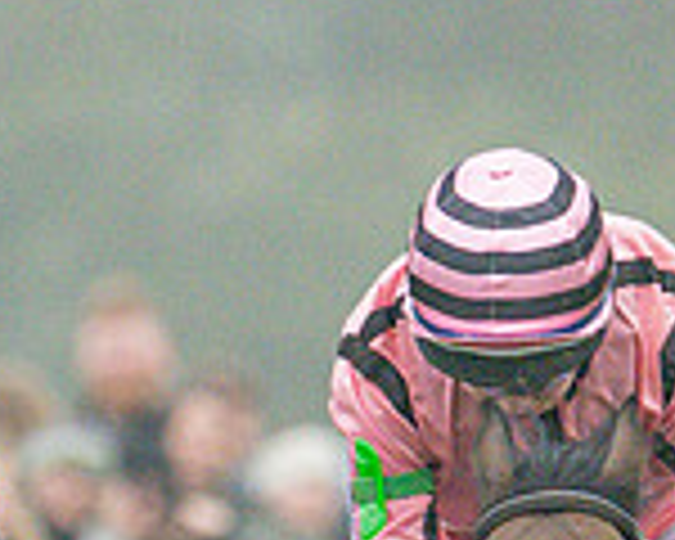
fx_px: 62210
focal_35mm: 3114
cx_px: -39
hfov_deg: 0.6
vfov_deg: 0.5
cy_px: 758
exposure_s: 1/1250
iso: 800
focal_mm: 400
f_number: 5
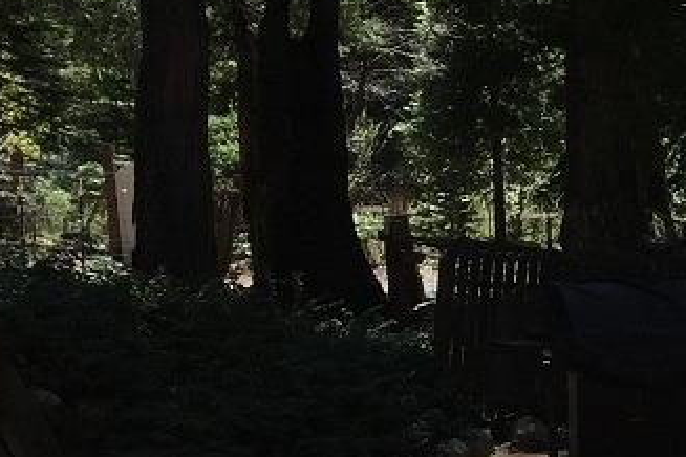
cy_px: 695
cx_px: 896
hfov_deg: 15.8
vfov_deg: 10.7
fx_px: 2344
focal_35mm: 123
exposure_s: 1/1236
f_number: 2.2
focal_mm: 4.15
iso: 32
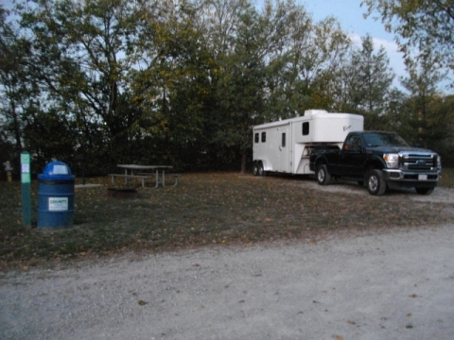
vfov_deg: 44.2
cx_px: 227
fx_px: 420
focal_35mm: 32
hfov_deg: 56.8
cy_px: 170
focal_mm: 5.7
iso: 800
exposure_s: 1/5
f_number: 2.9
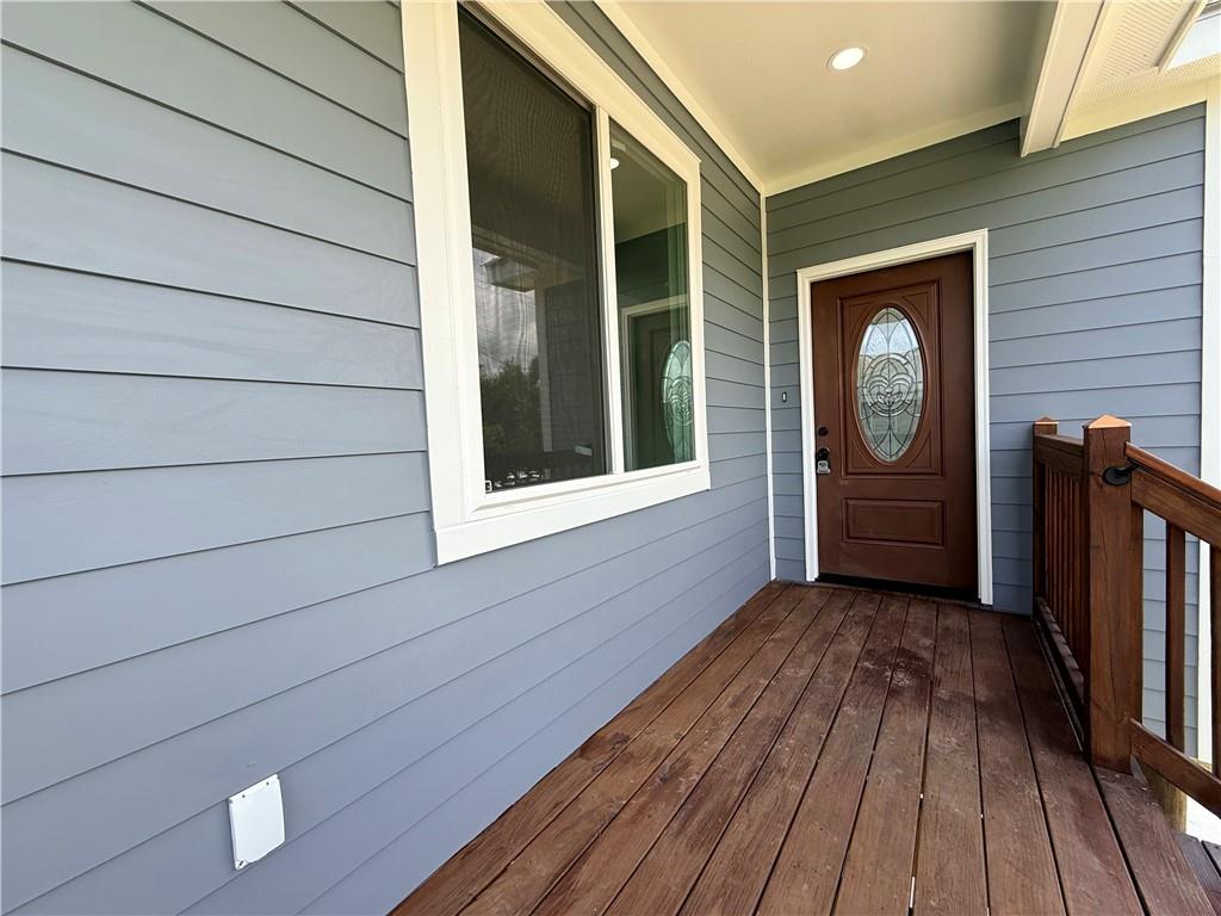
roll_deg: +1.7
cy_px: 458
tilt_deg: -2.0
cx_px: 610
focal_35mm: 14
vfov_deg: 85.7
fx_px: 494
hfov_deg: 102.1
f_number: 2.2
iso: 50
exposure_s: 1/405
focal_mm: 2.22
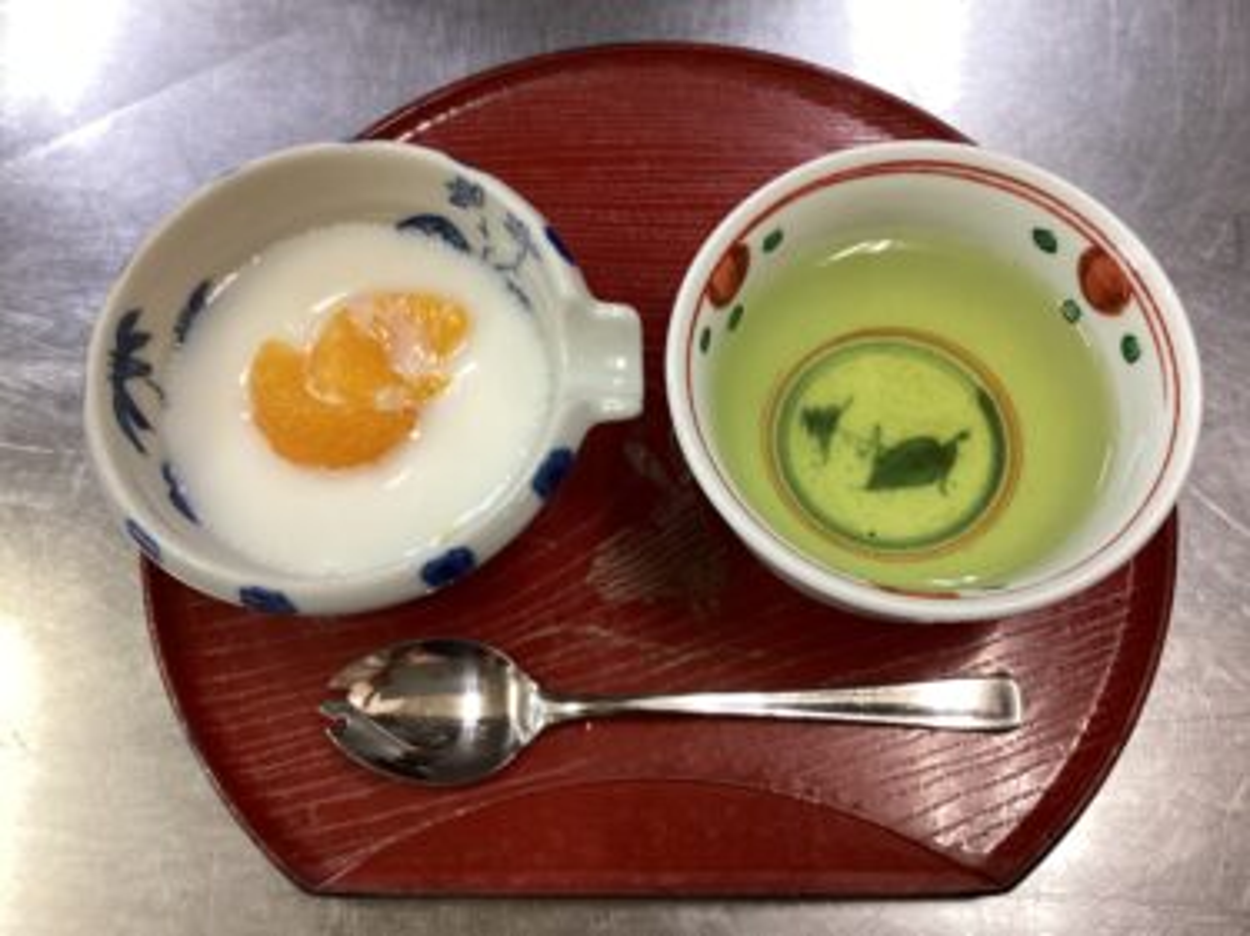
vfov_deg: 45.4
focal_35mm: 31
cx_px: 625
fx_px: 1119
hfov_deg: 58.4
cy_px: 468
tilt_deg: -70.0
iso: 100
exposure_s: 1/60
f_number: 2.4
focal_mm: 3.3
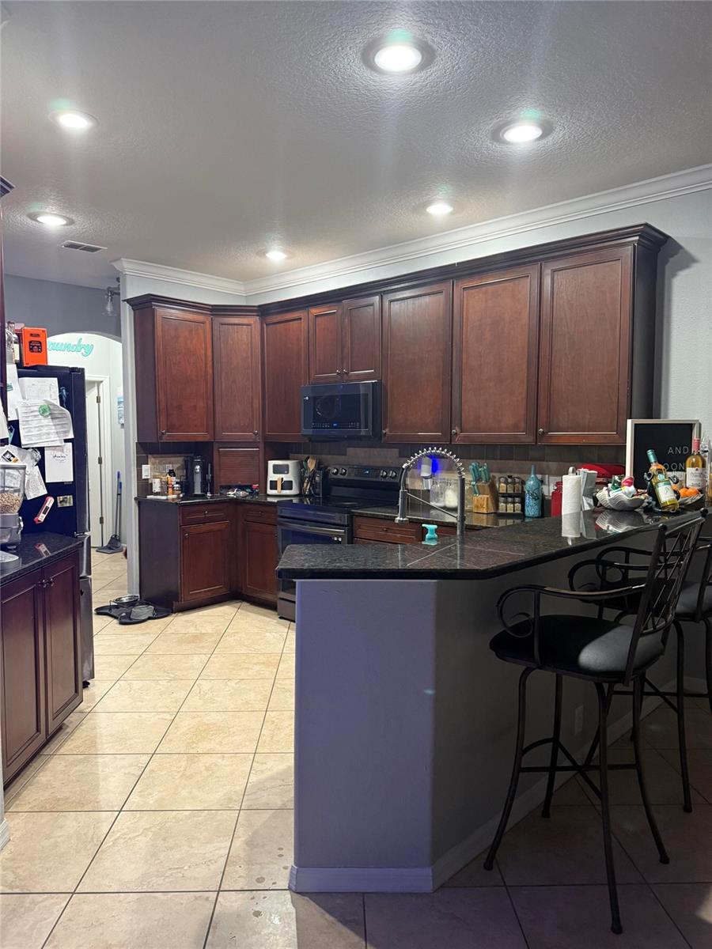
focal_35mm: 24
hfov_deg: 56.8
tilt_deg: -3.0
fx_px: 658
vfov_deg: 71.6
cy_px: 474
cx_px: 356
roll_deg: +0.3
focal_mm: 6.76
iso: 500
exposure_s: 1/60
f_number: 1.78
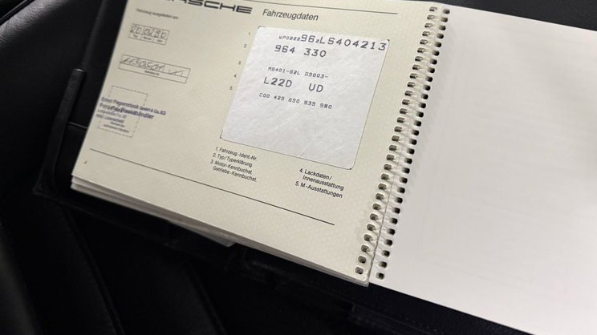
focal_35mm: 27
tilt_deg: -59.2
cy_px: 115
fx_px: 427
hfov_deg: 69.9
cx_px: 307
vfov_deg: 42.3
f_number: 1.78
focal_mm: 6.76
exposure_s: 1/50
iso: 800
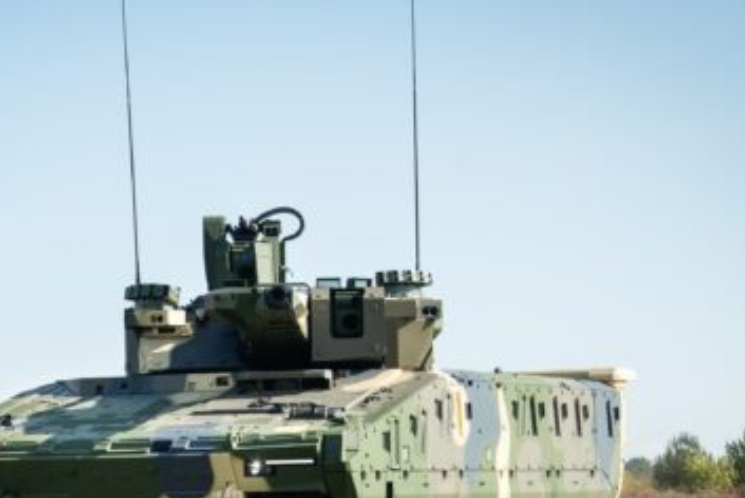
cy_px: 422
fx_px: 3417
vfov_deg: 8.3
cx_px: 192
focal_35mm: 165
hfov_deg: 12.4
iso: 250
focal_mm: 90
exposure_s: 1/400
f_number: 8
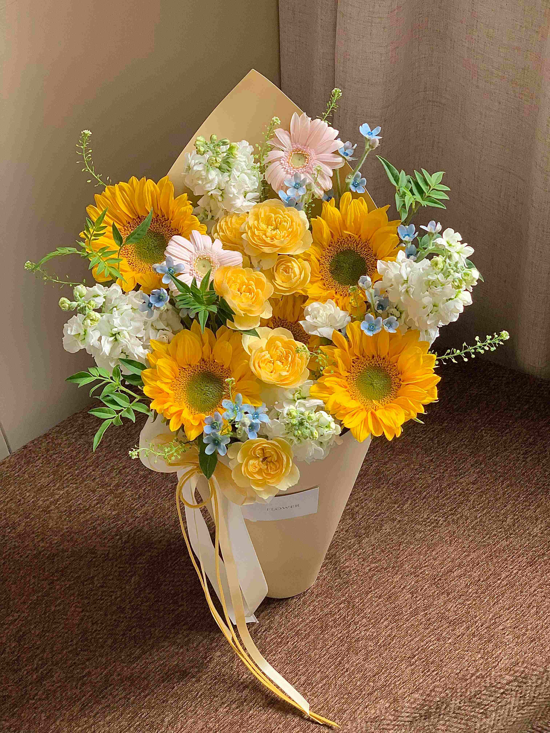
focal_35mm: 52
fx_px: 1102
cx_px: 275
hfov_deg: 28.0
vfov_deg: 36.8
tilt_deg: -48.6
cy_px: 366
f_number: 2.4
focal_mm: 6
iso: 125
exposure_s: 1/67
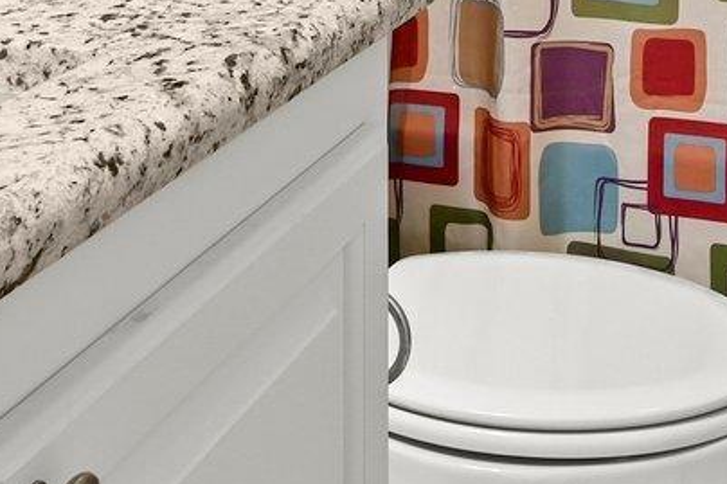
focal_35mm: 71
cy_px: -369
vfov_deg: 16.3
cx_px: 563
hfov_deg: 28.0
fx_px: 1433
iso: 200
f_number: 10
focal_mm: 14
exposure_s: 1/2.5
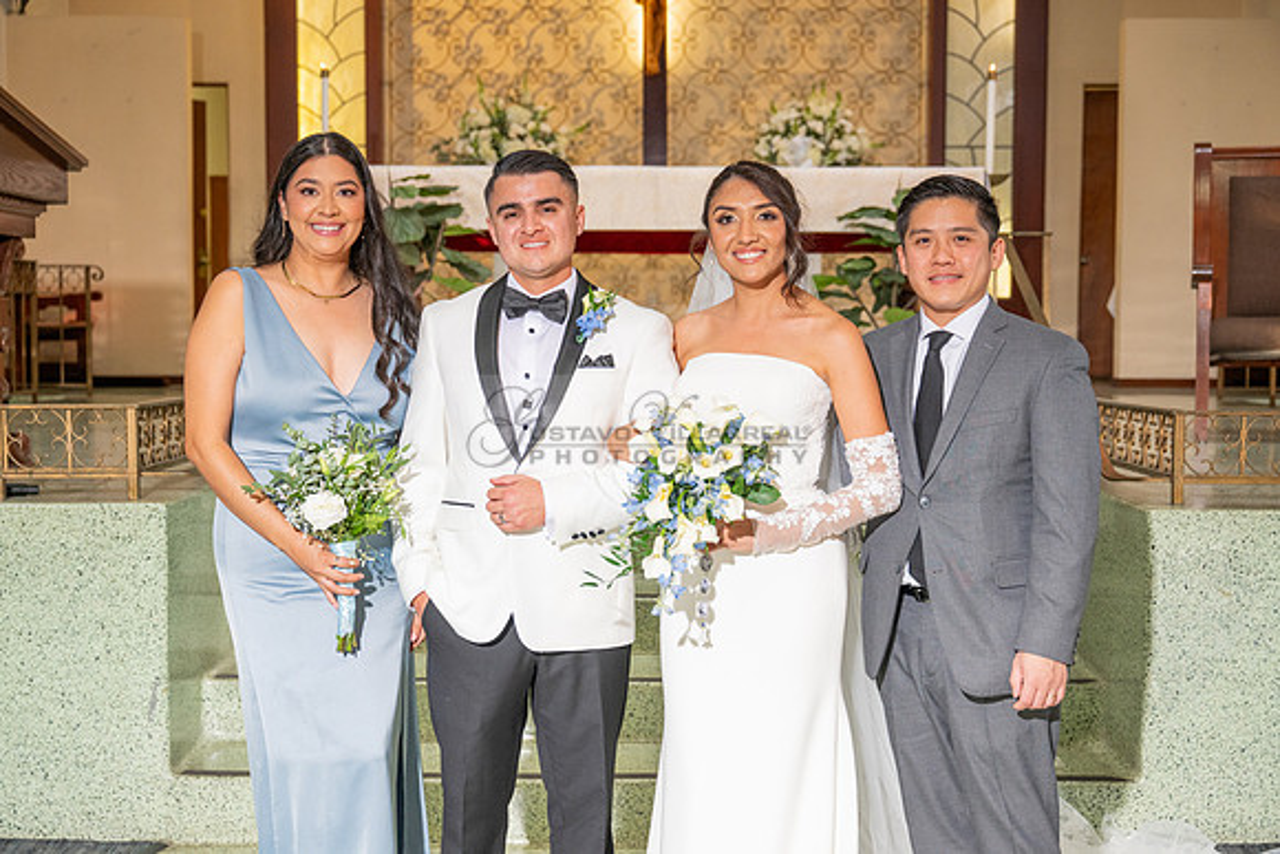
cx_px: 640
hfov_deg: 41.1
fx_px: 1707
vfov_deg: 28.1
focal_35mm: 48
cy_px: 427
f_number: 4
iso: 800
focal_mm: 48
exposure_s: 1/200
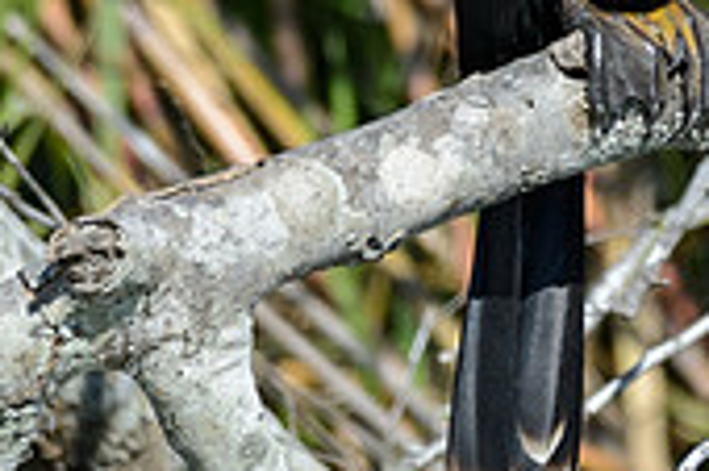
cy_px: -267
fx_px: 75434
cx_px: 662
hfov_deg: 0.5
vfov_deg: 0.4
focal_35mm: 3834
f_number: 9
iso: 400
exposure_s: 1/1000
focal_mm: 500
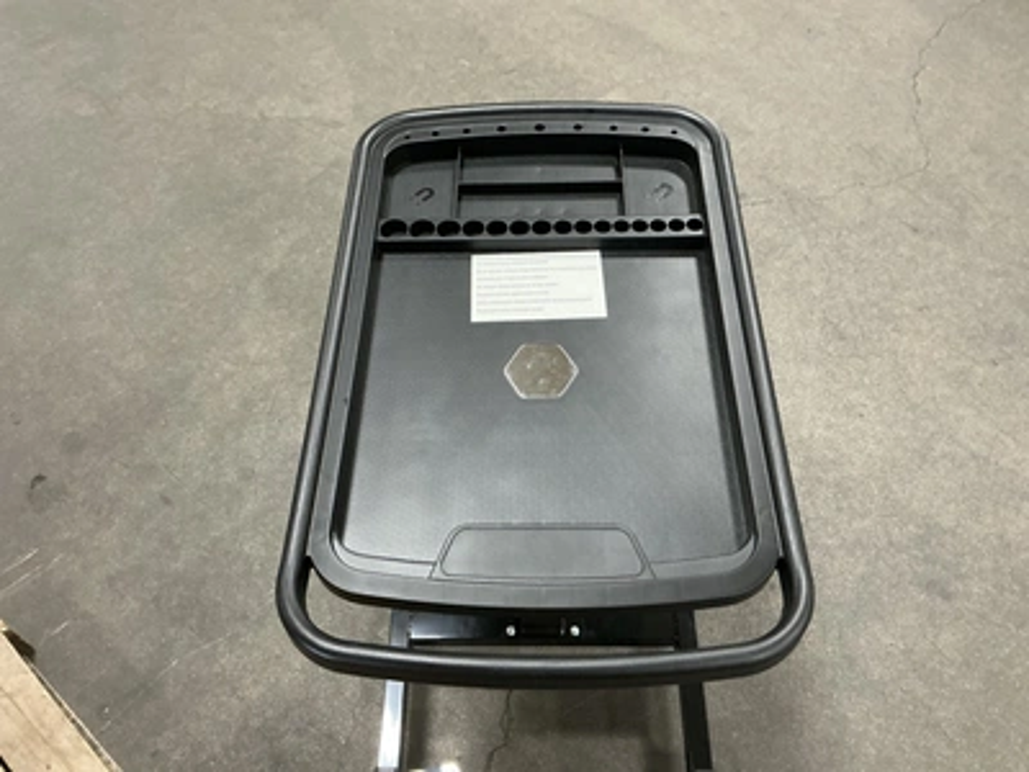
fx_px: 832
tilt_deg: -53.9
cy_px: 386
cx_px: 514
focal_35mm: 28
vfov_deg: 49.7
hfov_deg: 63.4
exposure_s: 1/30
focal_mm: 3
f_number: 1.8
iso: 320
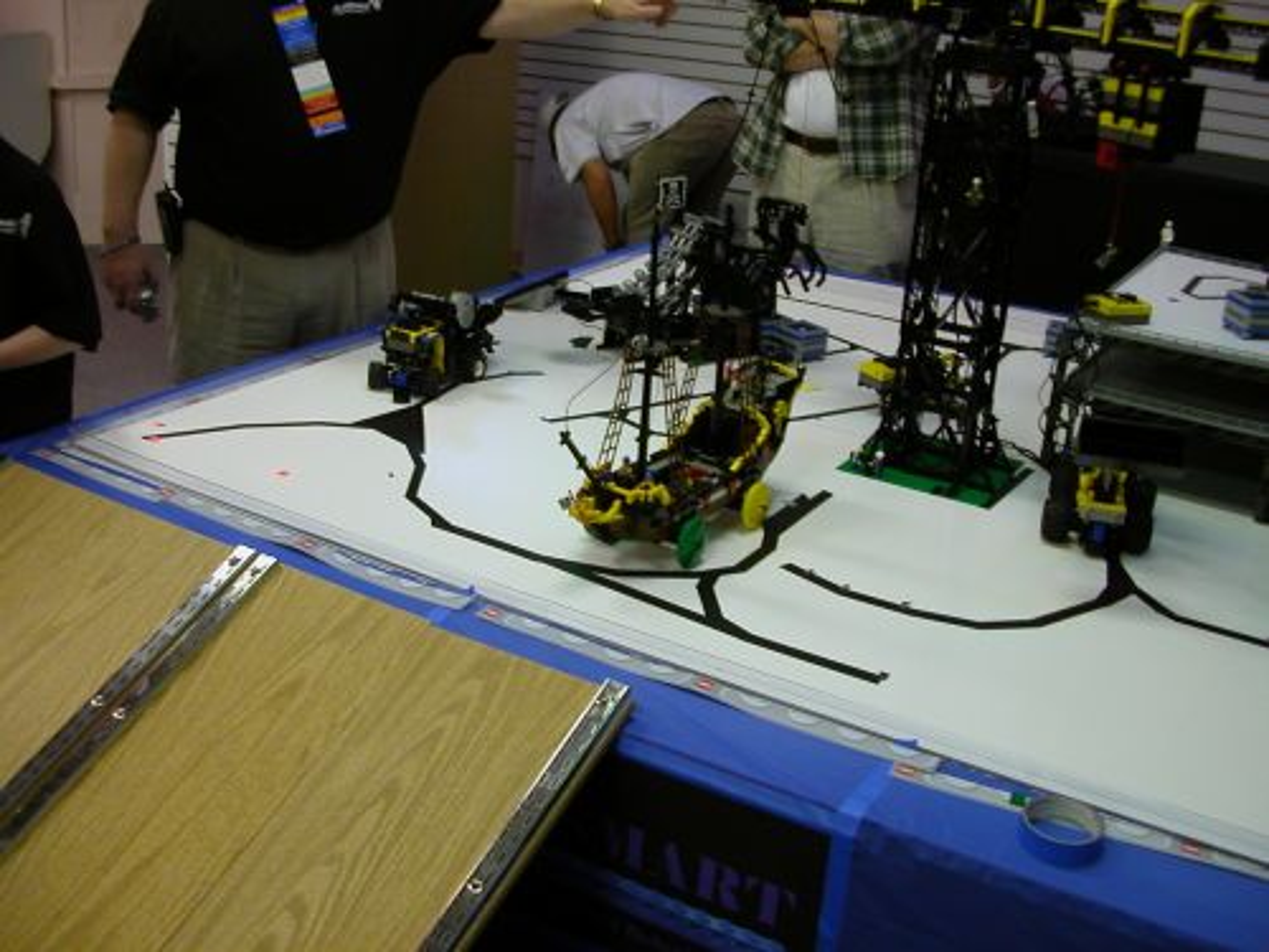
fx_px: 1356
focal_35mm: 37
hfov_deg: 50.1
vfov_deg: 38.7
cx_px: 634
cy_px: 476
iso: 100
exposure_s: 1/12.2
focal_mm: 5.6
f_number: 2.7
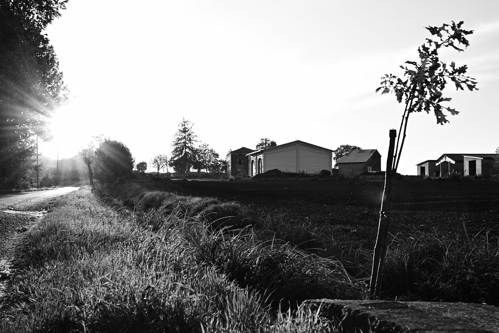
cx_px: 250
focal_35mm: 43
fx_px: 596
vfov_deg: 31.2
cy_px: 166
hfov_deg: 45.4
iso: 160
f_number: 13
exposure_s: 1/50
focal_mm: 43
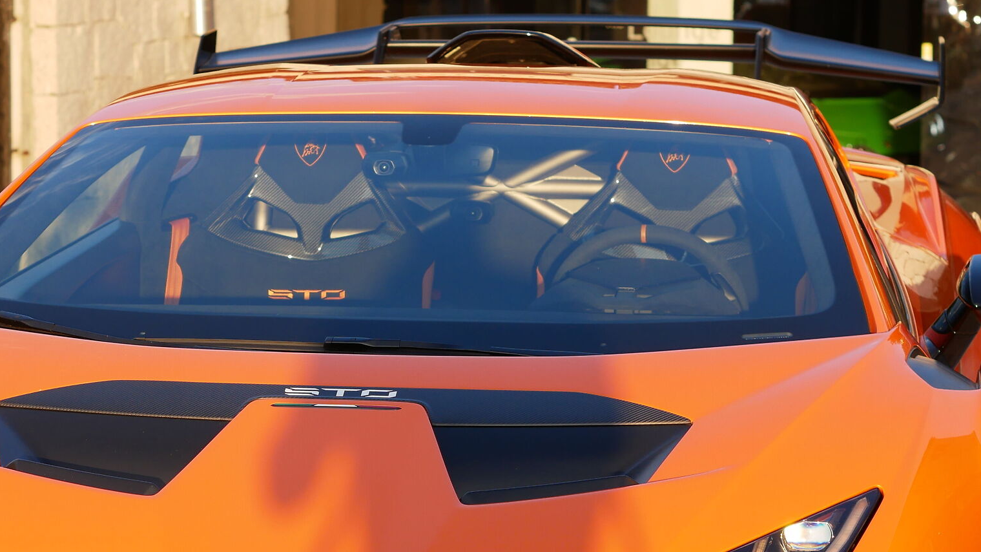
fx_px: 4031
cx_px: 329
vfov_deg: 7.8
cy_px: 462
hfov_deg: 13.9
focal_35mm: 155
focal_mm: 45
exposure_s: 1/400
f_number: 3.9
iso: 200
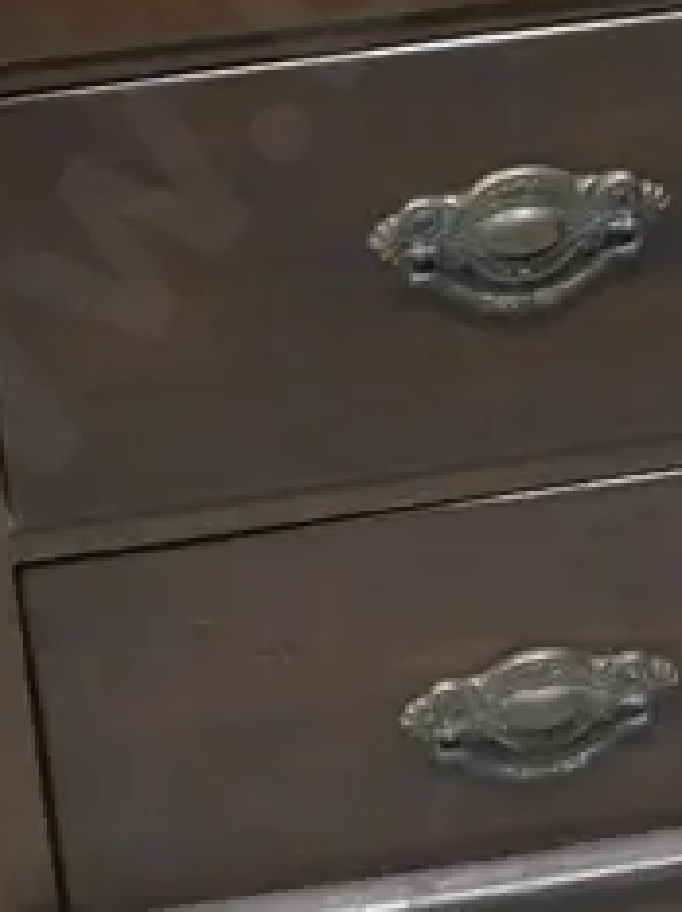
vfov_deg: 12.0
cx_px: 912
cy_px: -818
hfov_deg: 9.7
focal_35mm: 149
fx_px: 3921
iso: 3200
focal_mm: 17
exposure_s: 1/60
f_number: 9
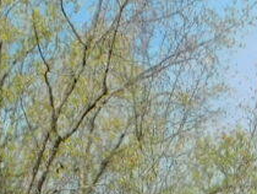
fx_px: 2037
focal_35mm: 274
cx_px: 267
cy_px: 648
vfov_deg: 5.1
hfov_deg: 7.2
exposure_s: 1/1250
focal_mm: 6.3
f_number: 3.5
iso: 125
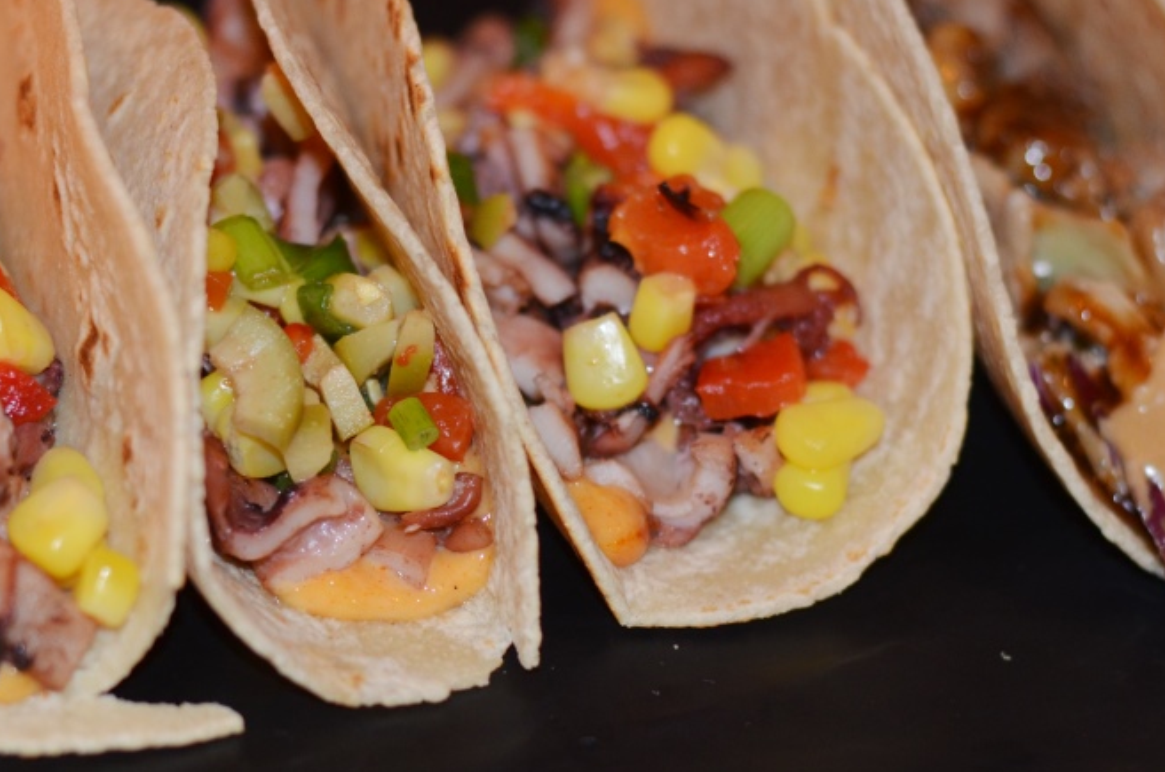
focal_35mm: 117
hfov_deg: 17.5
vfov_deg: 11.7
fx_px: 3780
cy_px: 403
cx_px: 378
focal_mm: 50
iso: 800
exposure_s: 1/60
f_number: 2.8
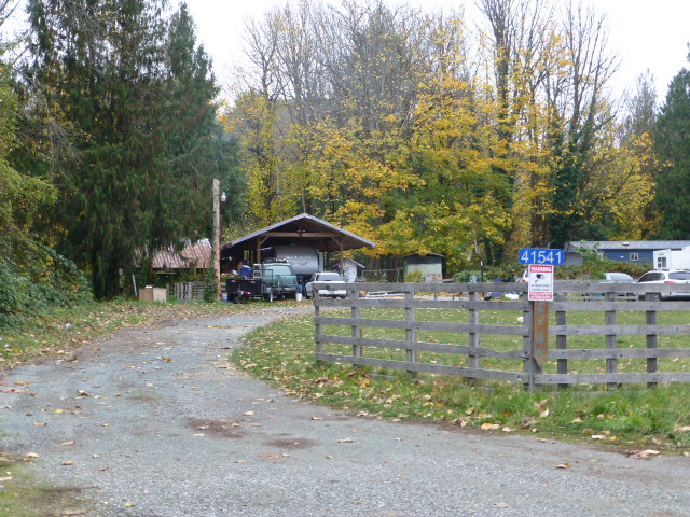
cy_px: 258
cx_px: 345
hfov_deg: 40.4
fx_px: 937
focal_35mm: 47
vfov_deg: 30.9
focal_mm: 8.5
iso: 200
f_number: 4.2
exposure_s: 1/60
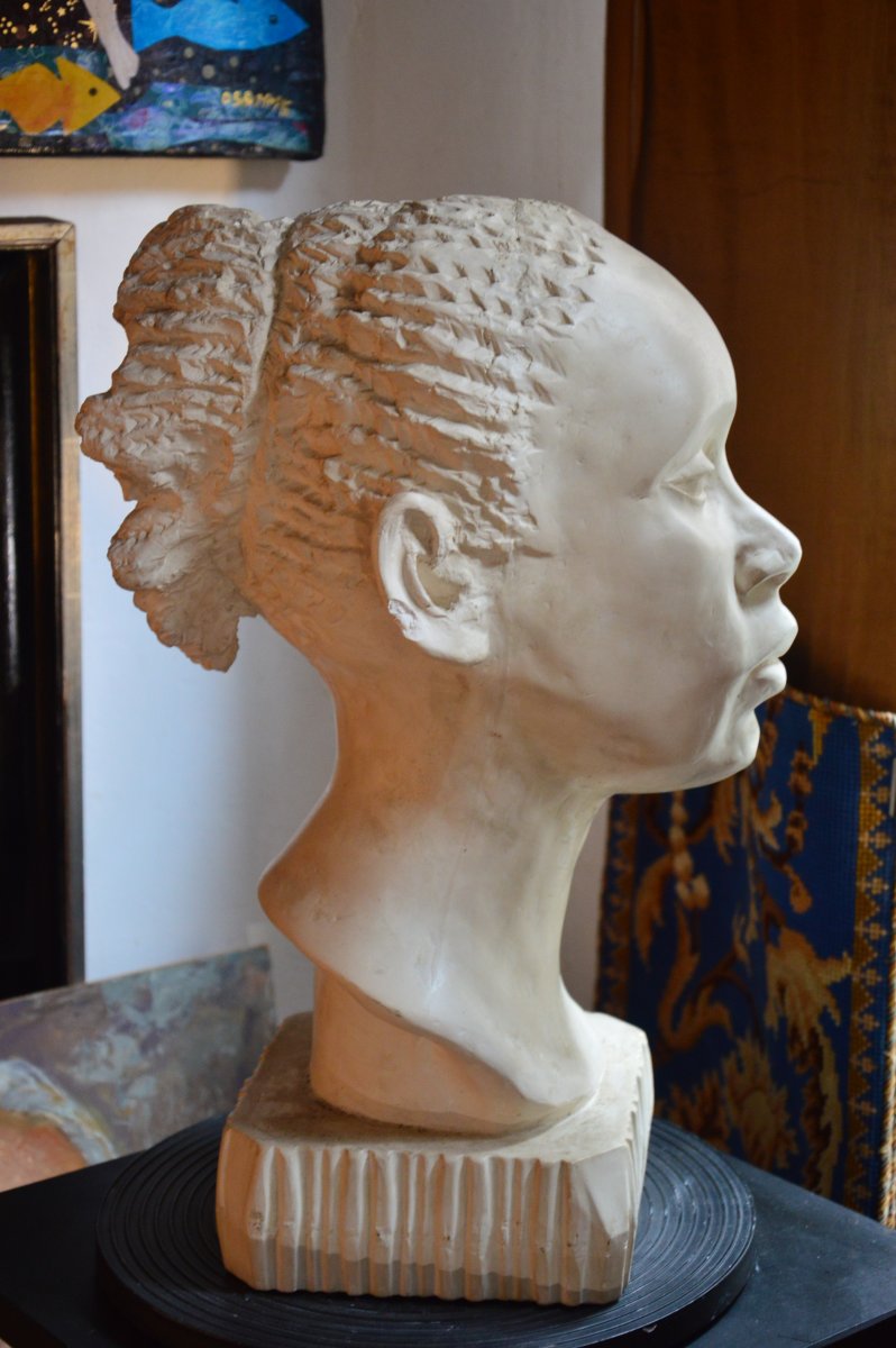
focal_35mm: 63
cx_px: 448
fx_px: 2356
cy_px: 674
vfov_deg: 31.9
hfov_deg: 21.5
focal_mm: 42
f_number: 4.8
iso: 800
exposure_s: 1/30
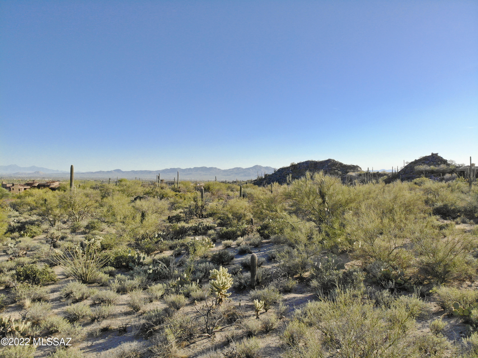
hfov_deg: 71.6
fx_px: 331
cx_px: 239
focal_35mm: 24
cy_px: 179
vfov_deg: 56.8
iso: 100
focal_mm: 4.5
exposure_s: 1/850
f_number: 2.8
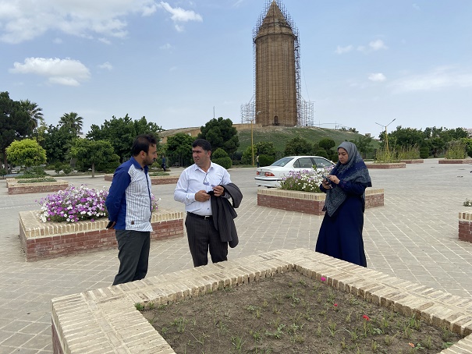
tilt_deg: -3.1
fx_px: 355
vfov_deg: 53.1
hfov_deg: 67.3
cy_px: 177
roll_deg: +1.4
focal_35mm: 26
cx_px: 236
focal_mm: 4.25
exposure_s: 1/2817
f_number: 1.8
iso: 32
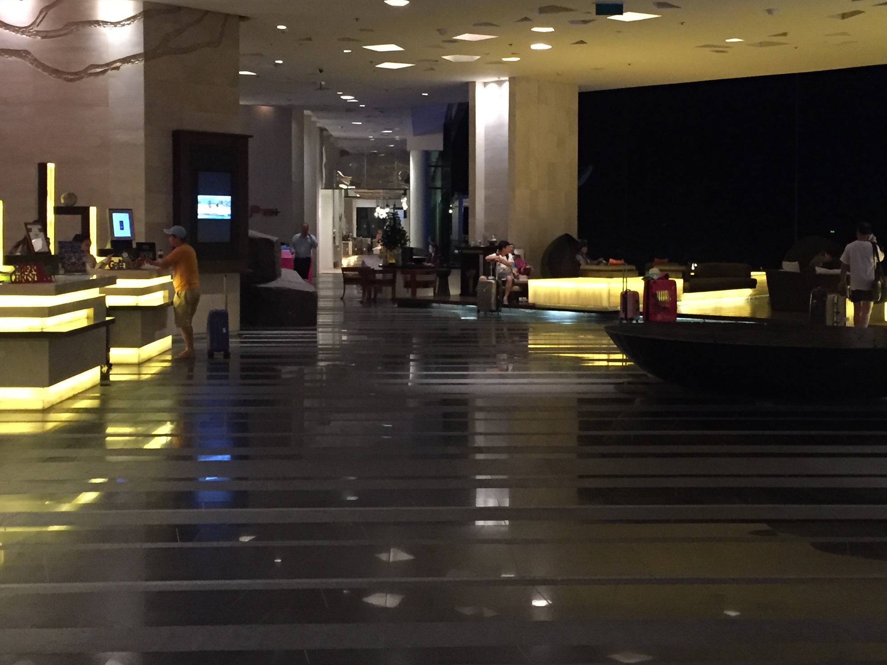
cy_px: 261
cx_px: 478
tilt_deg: -0.7
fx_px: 1230
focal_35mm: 48
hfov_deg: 39.6
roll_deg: -0.4
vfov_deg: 30.2
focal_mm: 4.15
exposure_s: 1/17
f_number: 2.2
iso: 320
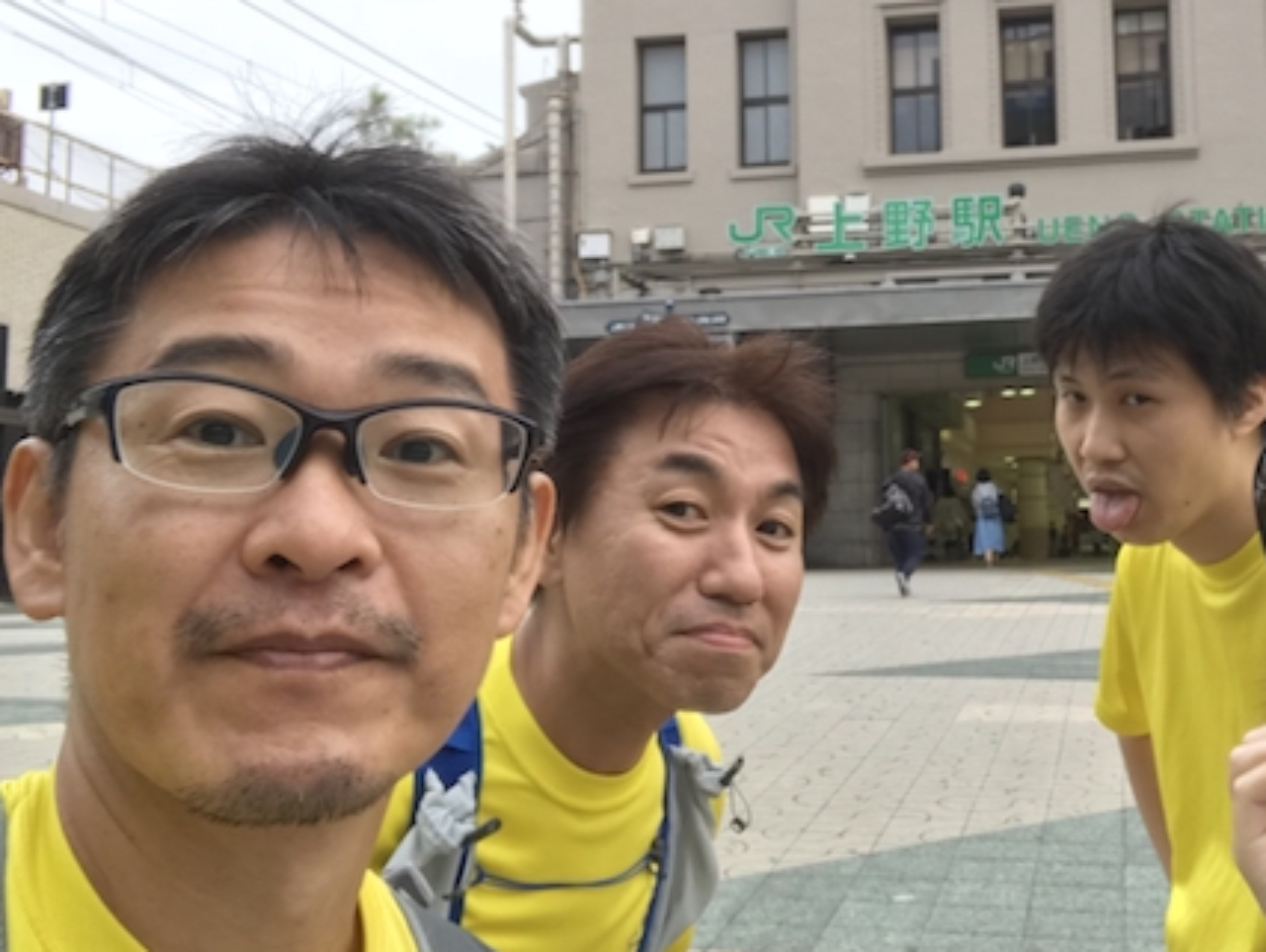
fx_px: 1647
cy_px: 348
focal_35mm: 45
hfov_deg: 41.3
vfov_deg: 32.1
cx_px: 875
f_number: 2.2
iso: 25
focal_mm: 2.87
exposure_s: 1/60
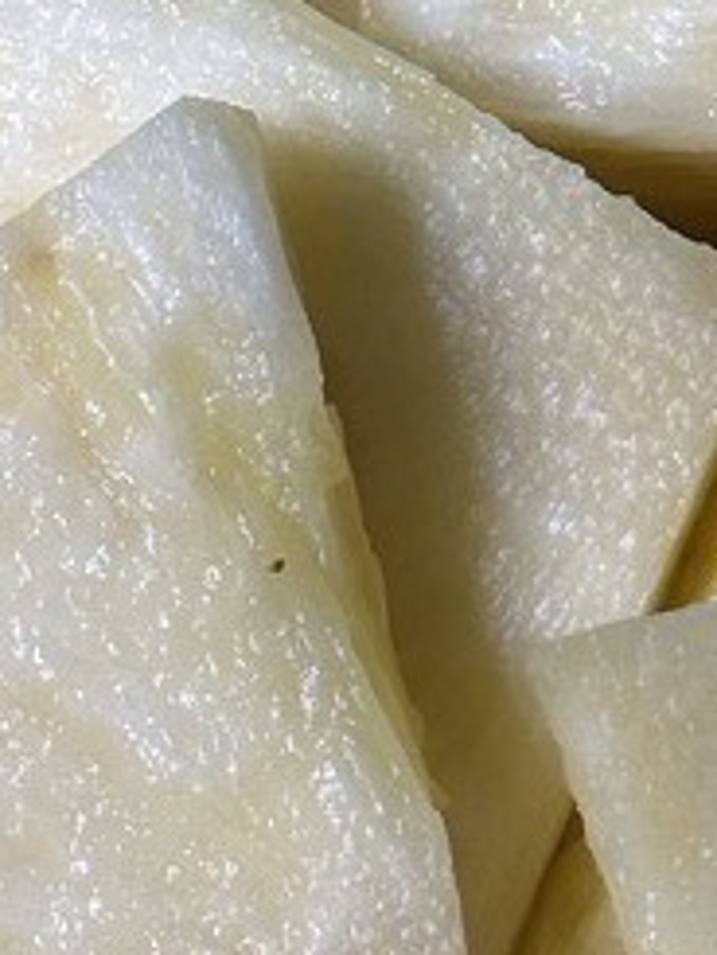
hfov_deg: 6.3
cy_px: -316
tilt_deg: -53.8
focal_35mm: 235
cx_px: 164
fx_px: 6484
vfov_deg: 8.3
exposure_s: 1/2732
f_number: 1.78
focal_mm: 6.86
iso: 64
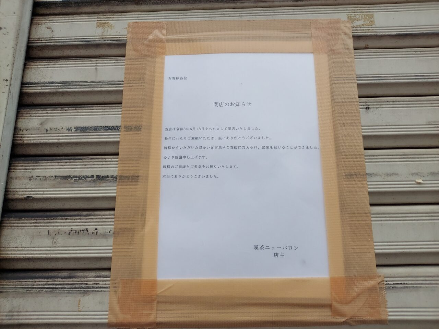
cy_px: 164
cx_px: 220
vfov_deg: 54.9
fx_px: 317
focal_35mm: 25
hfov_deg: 69.4
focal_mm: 4.6
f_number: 2
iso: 50
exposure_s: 1/933
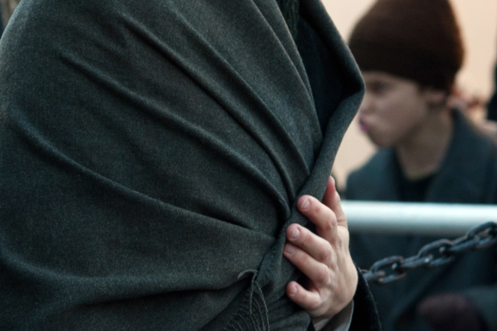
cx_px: -54
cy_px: 101
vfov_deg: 3.1
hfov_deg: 4.7
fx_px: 6056
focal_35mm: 439
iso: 400
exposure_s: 1/160
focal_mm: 135
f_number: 8
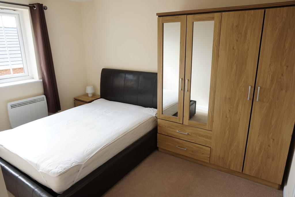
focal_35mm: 24
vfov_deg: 53.1
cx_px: 148
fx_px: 197
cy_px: 98
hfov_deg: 73.8
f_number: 5.6
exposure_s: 1/25
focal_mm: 16
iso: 125
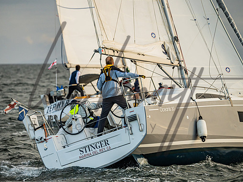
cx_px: 116
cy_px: 86
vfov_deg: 4.9
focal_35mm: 301
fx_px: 2112
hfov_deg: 6.6
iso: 640
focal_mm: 230
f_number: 5
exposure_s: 1/2500
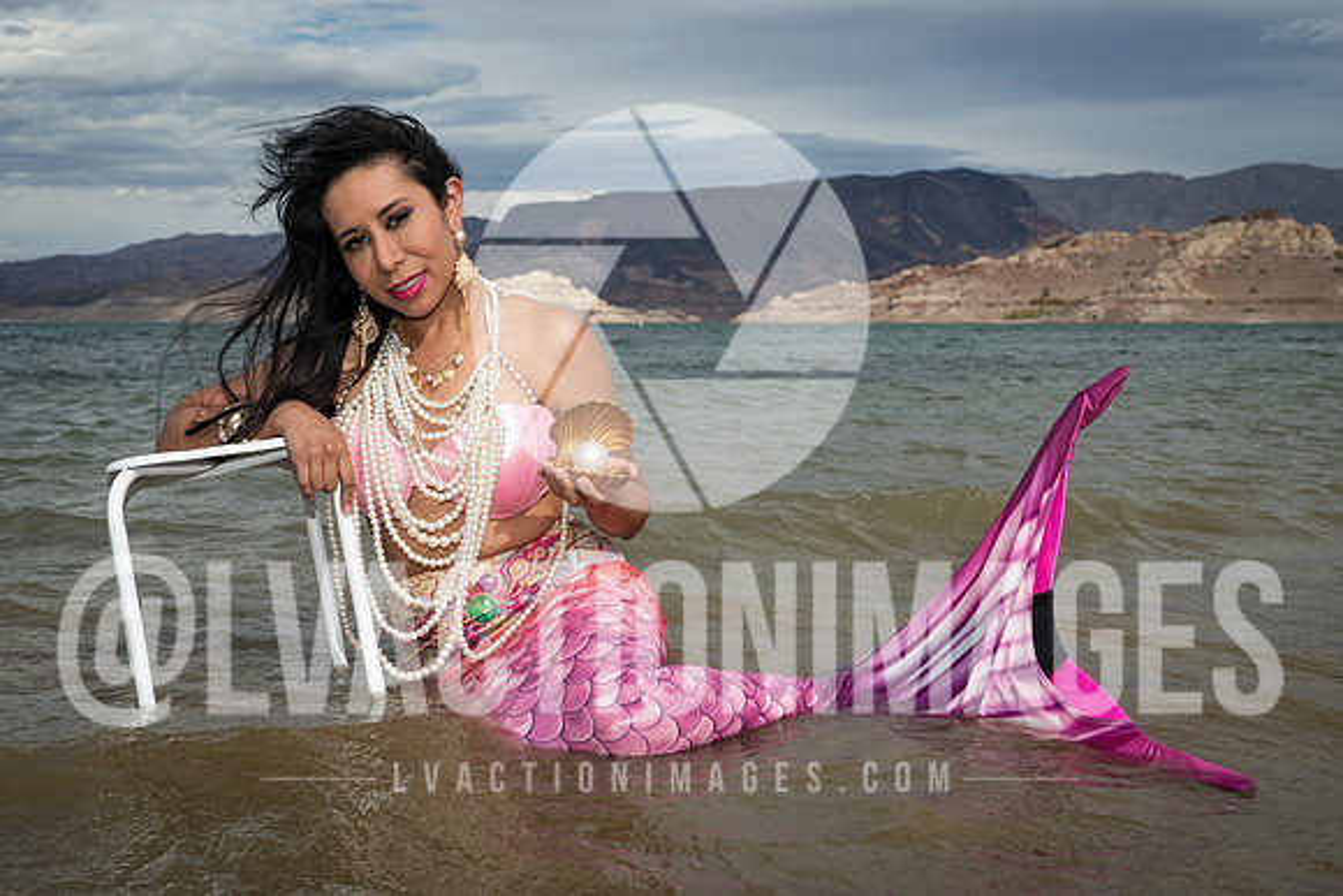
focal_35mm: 44
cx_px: 635
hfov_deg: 44.9
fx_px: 1623
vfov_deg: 30.9
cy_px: 451
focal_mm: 40
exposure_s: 1/250
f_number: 8
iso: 64
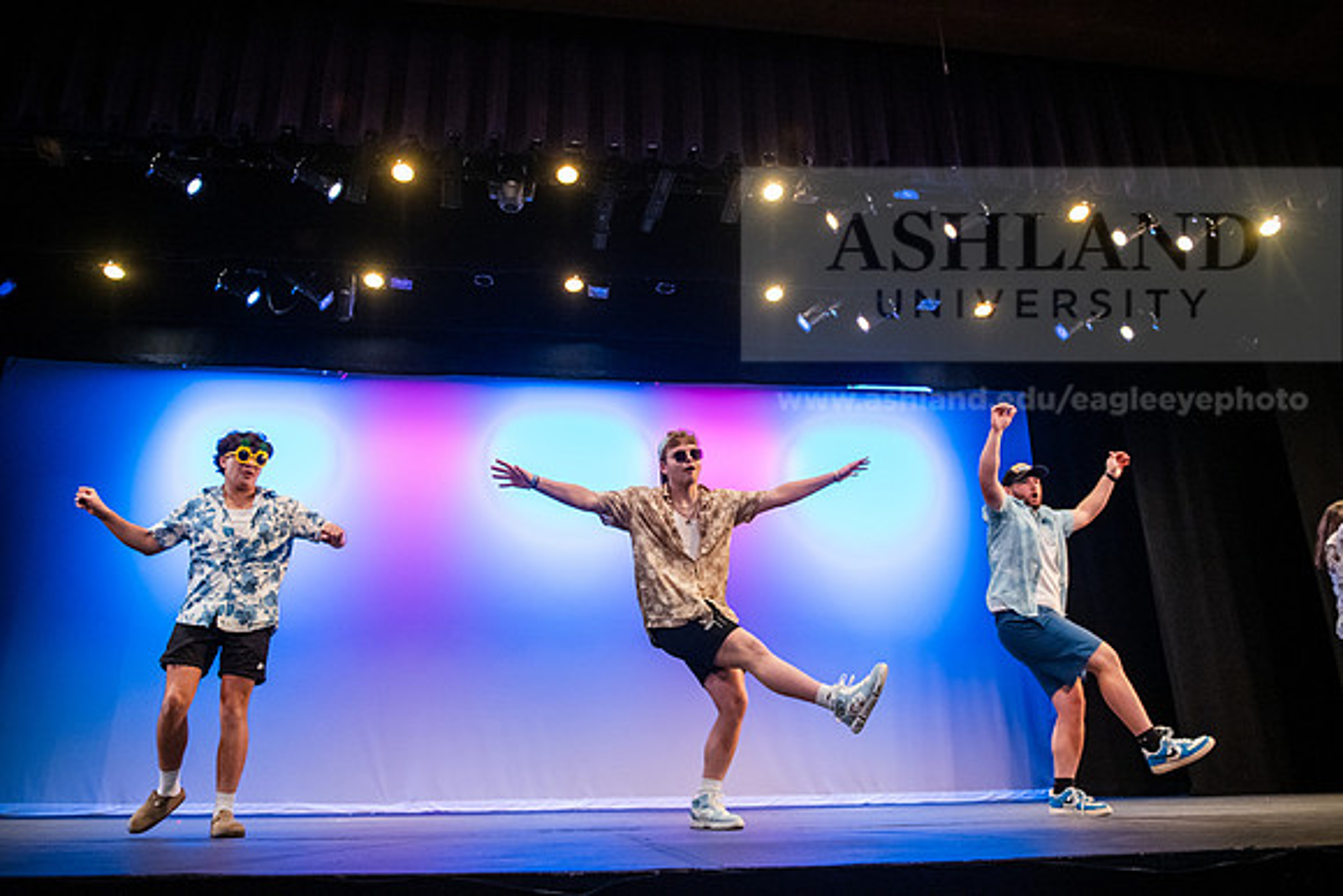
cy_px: 448
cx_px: 672
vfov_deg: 48.0
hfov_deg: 67.4
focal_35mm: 27
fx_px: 1007
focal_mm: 27
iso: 4000
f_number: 3.2
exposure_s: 1/320
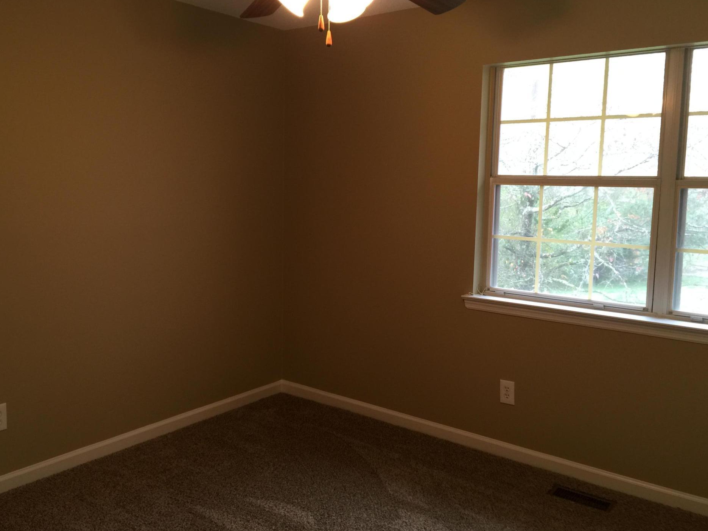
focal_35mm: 31
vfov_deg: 45.4
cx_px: 342
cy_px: 256
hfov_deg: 58.3
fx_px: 634
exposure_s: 1/15
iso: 50
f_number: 2.2
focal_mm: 4.15
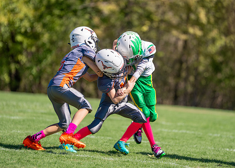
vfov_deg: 6.0
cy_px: 77
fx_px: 1605
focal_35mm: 240
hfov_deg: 8.4
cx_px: 118
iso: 160
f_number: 2.8
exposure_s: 1/3200
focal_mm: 200
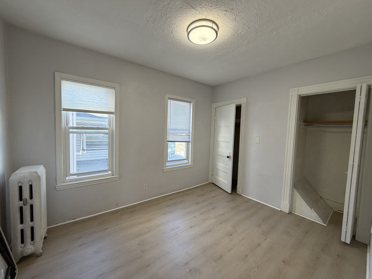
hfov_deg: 102.1
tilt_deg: -4.2
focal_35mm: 14
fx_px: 150
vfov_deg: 85.7
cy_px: 140
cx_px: 186
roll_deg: -1.6
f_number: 2.2
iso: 200
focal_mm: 2.22
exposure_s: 1/120
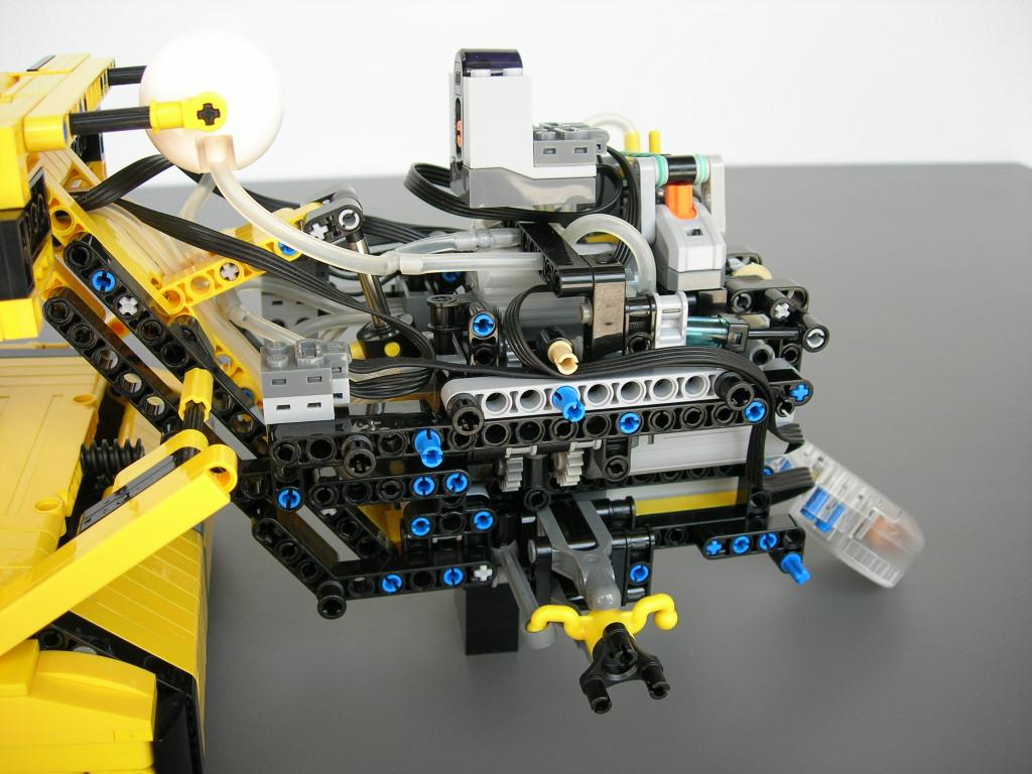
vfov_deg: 37.7
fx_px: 1133
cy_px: 387
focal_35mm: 38
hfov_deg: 49.0
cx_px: 516
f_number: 2.8
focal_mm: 7.8
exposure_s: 1/128
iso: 64
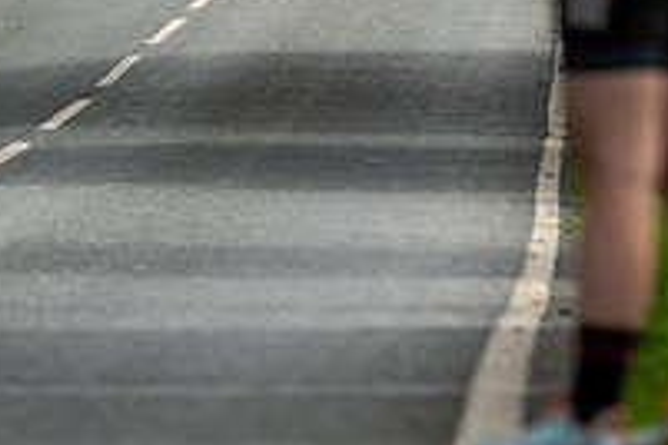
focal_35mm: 700
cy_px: -176
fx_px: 12988
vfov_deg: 2.0
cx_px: -299
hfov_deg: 2.9
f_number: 4
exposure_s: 1/1000
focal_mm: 155
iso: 250
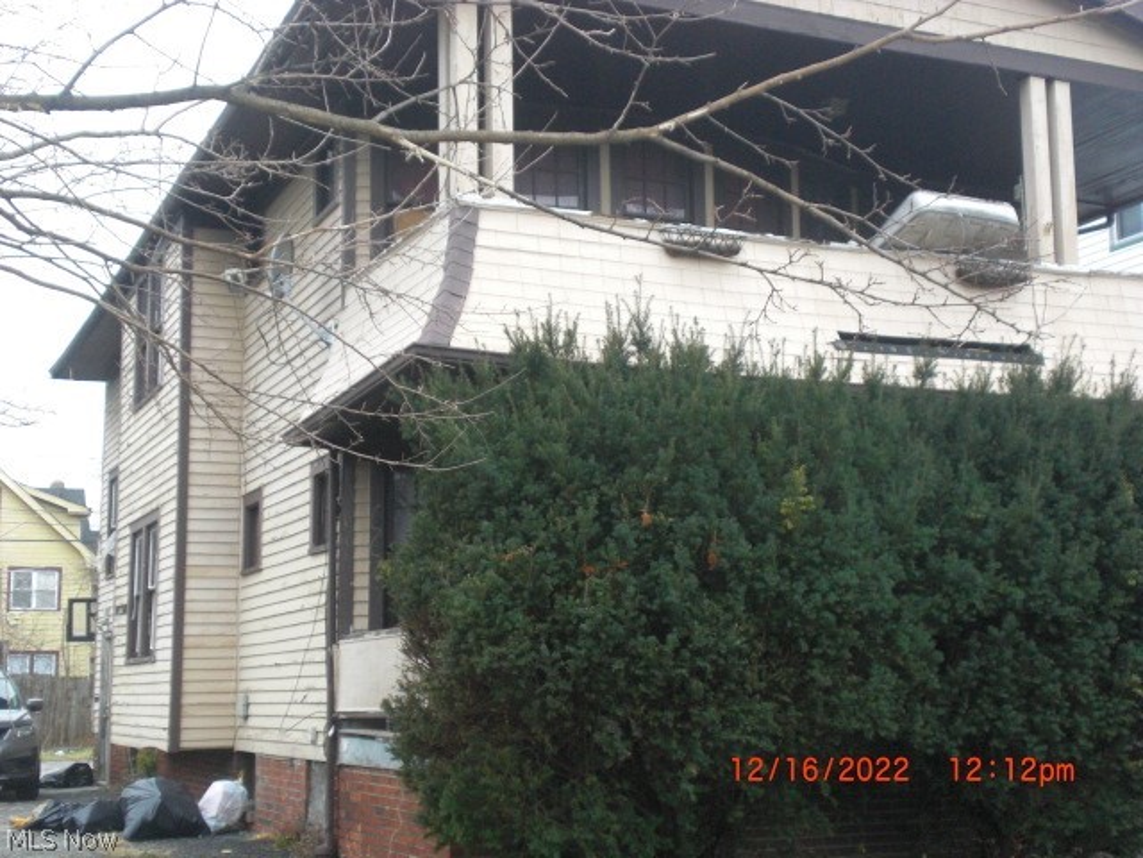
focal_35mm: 51
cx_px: 572
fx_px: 1684
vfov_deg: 28.6
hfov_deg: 37.5
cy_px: 429
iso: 200
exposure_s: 1/80
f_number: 3.6
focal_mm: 8.44
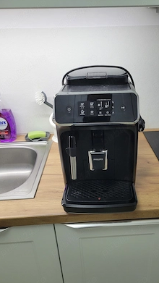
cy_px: 140
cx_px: 99
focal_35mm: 29
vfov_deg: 66.1
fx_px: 217
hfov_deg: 39.9
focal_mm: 5.4
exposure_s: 1/100
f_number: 1.8
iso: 200
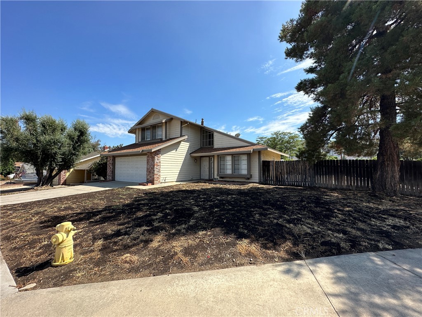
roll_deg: -0.1
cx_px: 211
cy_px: 158
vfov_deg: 85.7
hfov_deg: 102.1
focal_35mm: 14
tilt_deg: +3.0
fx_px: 171
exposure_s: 1/1473
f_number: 2.2
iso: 50
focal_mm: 2.22
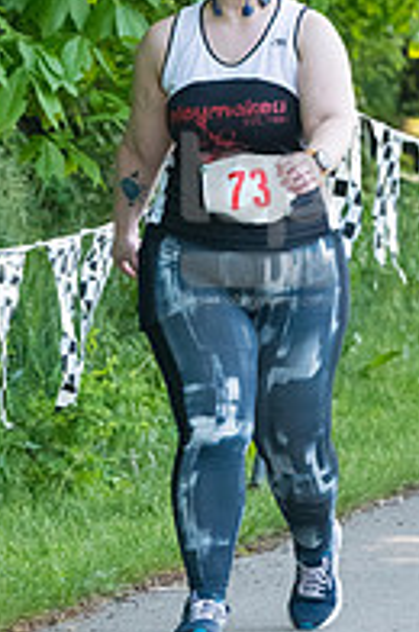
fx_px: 8111
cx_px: 256
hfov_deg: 3.0
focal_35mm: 463
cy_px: 219
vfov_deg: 4.5
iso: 3200
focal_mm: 135
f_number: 5.6
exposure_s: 1/1250
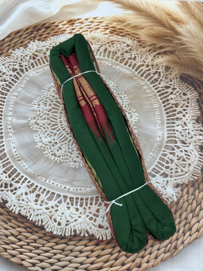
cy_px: 136
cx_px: 102
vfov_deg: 67.3
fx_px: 203
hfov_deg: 53.1
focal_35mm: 26
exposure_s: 1/100
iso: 40
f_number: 1.5
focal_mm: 5.7
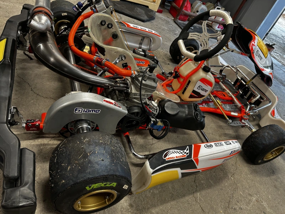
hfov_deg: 67.3
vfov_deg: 53.1
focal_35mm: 26
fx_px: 214
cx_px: 142
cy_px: 107
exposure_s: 1/100
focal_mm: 5.7
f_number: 1.5
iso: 125
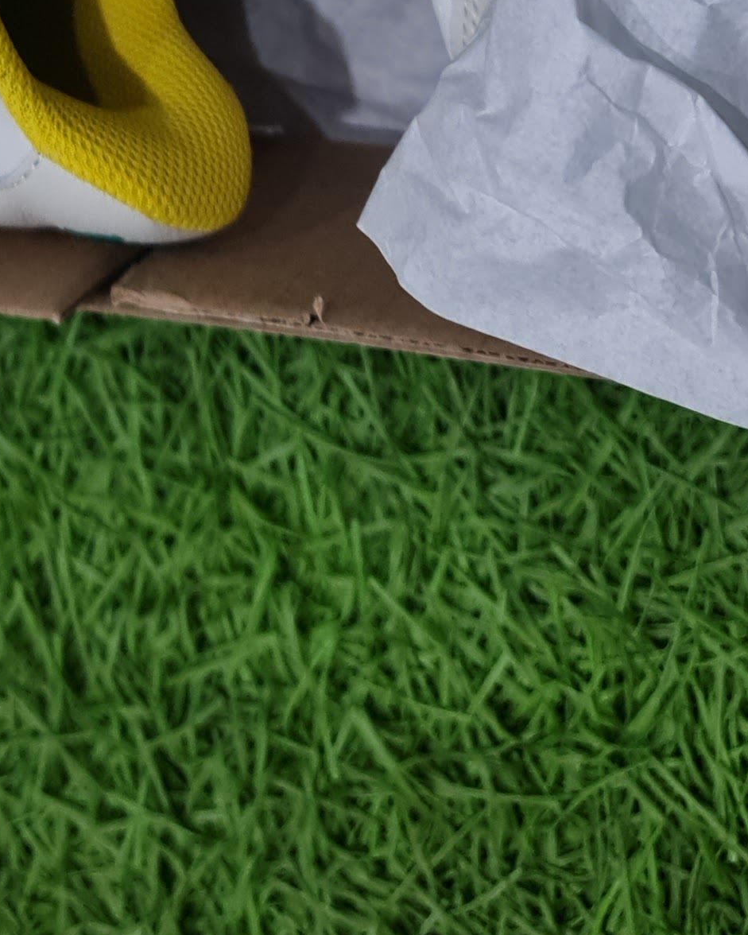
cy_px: -632
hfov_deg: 17.9
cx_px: -53
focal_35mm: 83
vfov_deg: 18.9
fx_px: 2297
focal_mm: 7
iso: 200
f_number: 1.8
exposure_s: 1/60
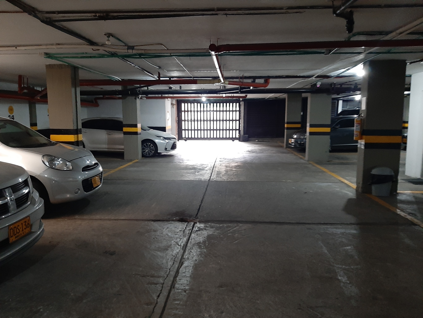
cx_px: 212
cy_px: 159
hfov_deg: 67.3
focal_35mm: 26
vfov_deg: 53.1
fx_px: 318
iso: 400
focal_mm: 3.93
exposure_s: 1/24
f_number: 1.7
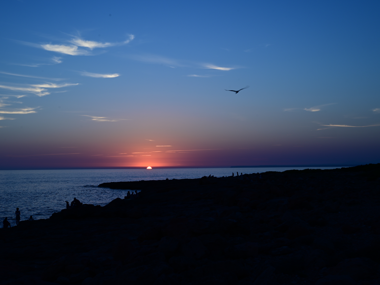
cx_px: 168
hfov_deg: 39.6
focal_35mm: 48
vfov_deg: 30.3
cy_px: 154
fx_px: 527
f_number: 16
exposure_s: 1/40
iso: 100
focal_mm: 40
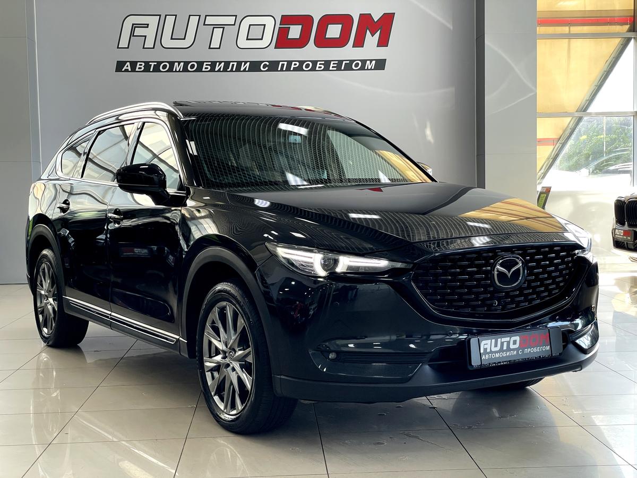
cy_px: 239
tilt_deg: -2.2
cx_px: 318
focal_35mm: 52
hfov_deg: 36.8
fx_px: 957
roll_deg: +1.4
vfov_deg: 28.0
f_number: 2
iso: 100
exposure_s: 1/99
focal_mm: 6
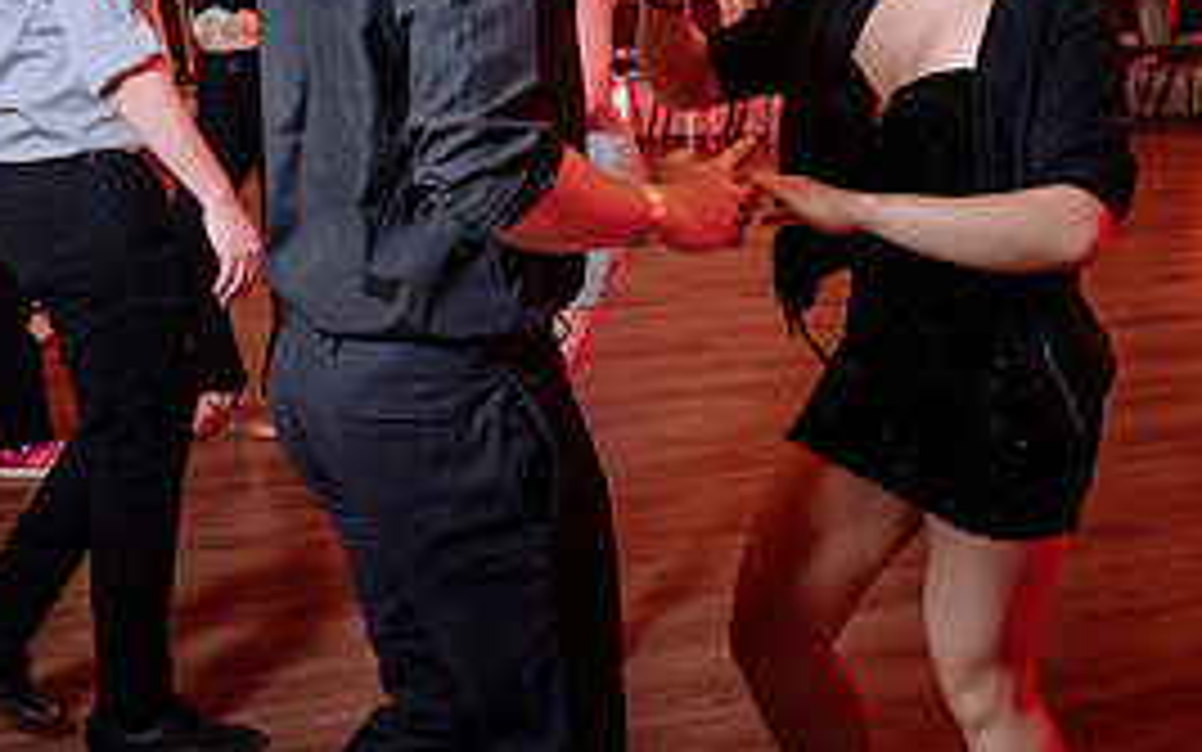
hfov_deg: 30.6
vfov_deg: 19.4
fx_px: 2195
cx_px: 675
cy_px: 306
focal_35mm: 67
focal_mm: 27
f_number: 4
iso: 640
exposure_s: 1/200
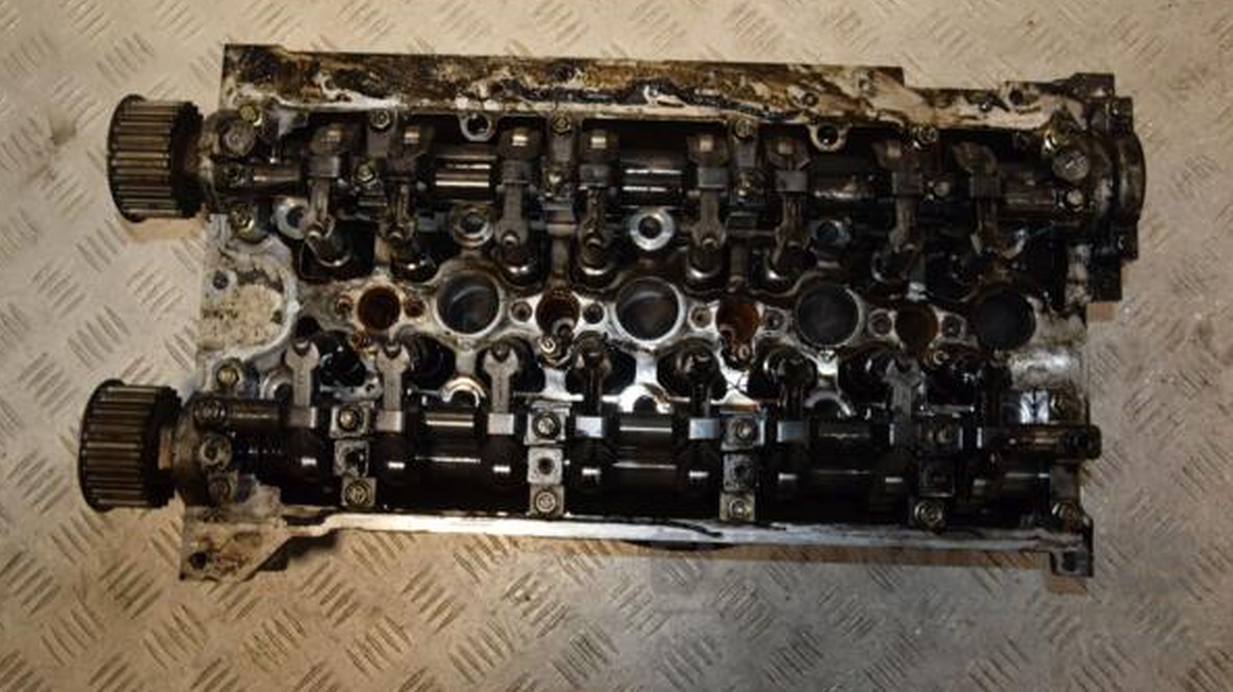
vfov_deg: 33.6
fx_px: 1144
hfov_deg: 56.6
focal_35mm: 35
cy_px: 287
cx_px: 611
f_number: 8
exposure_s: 1/200
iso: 800
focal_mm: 22
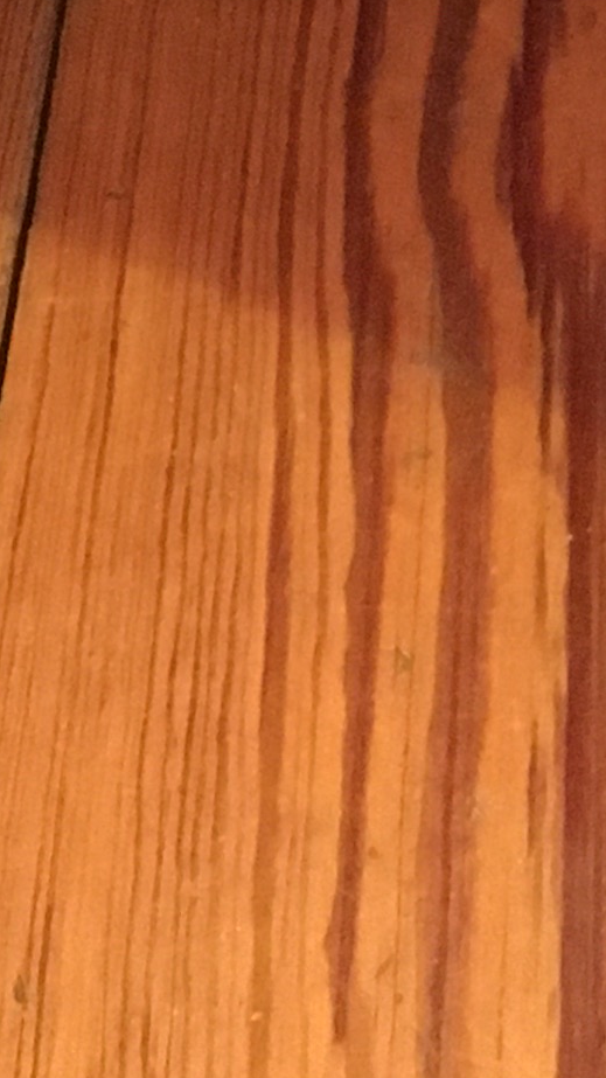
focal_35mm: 138
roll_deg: -3.8
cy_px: -377
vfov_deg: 14.8
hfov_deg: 8.5
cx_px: 1064
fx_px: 3943
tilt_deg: -43.2
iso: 800
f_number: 2.2
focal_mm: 4.15
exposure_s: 1/17
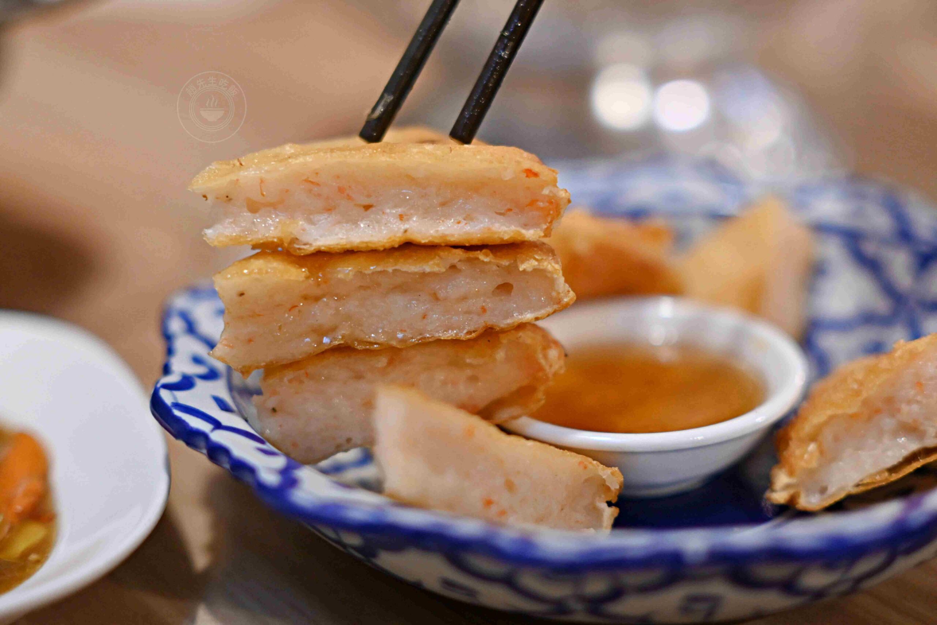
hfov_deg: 27.0
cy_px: 312
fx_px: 1952
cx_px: 468
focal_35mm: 75
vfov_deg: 18.2
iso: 720
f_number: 1.4
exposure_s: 1/200
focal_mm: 50
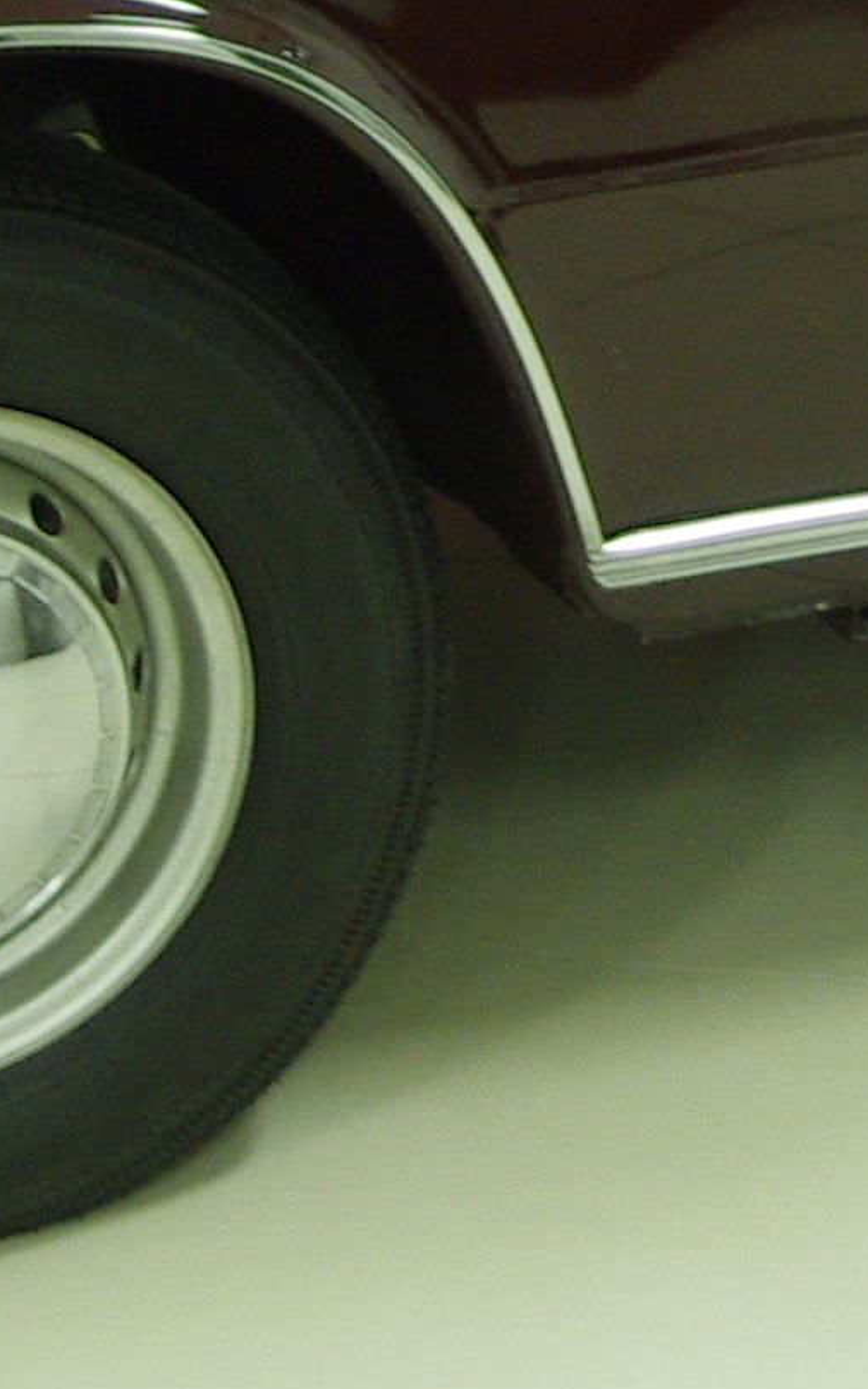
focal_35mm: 162
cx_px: 1165
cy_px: -414
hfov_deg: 8.0
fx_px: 6132
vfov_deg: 12.5
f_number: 4
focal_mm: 20
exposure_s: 1/15
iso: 400
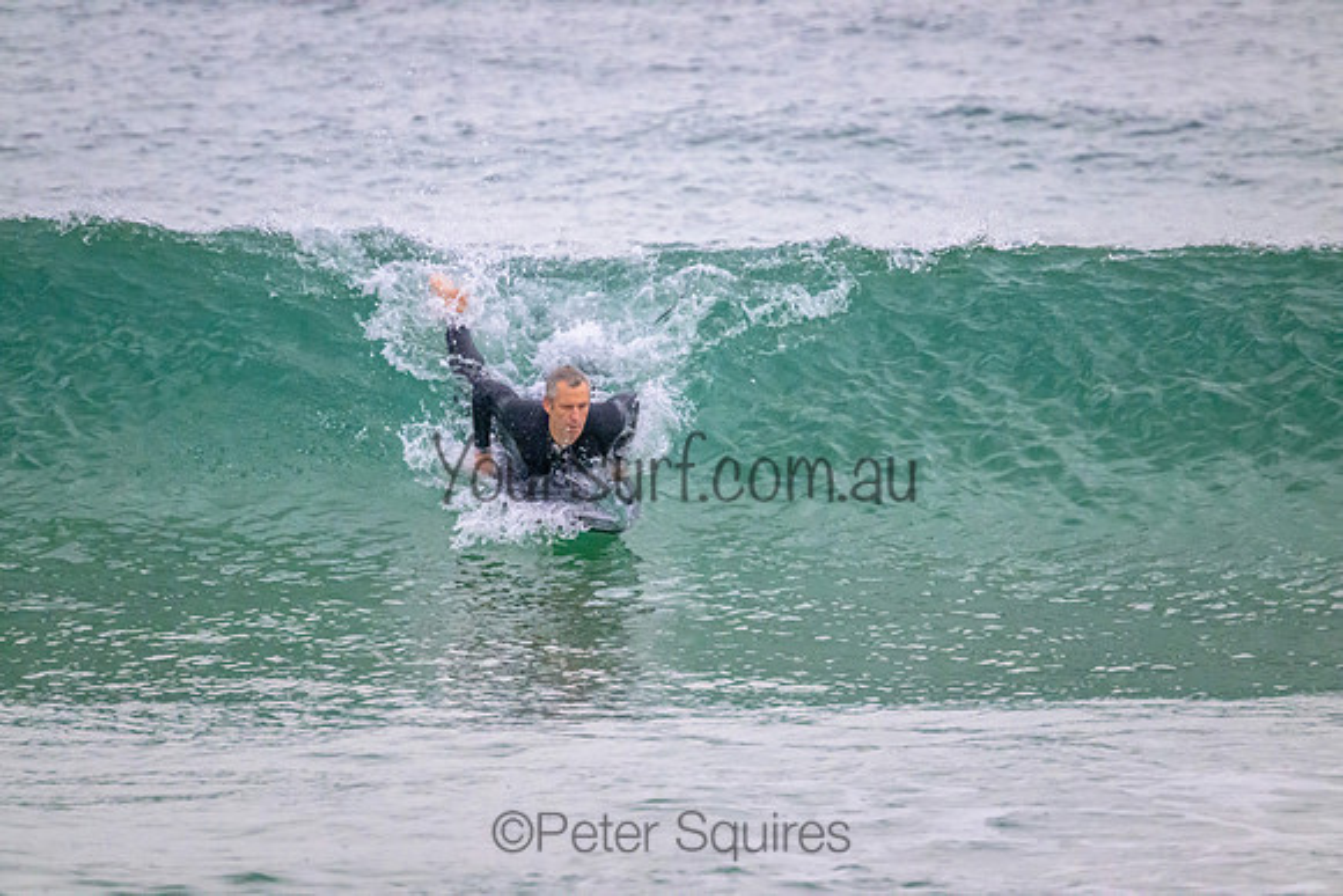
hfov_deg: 2.6
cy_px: 448
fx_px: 29850
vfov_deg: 1.7
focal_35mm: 800
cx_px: 672
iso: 11400
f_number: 11
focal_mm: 800
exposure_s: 1/1250
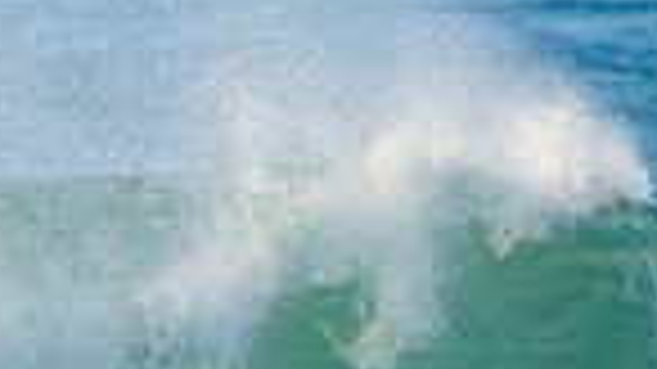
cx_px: -27
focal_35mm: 2077
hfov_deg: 1.0
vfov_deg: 0.6
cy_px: 596
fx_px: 36170
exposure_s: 1/1600
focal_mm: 500
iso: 250
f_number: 5.6
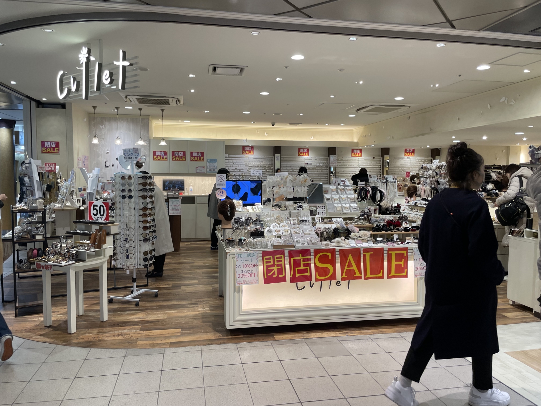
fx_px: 406
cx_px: 270
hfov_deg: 67.3
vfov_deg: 53.1
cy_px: 203
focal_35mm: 26
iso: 64
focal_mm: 4.2
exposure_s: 1/120
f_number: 1.6
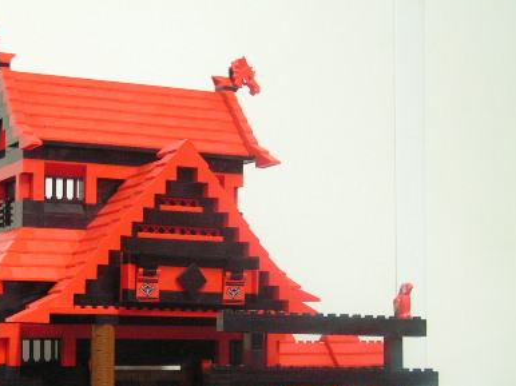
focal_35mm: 78
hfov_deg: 24.6
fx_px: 1162
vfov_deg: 18.7
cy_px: 310
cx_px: 98
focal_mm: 7.8
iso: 200
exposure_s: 1/3
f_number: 2.8
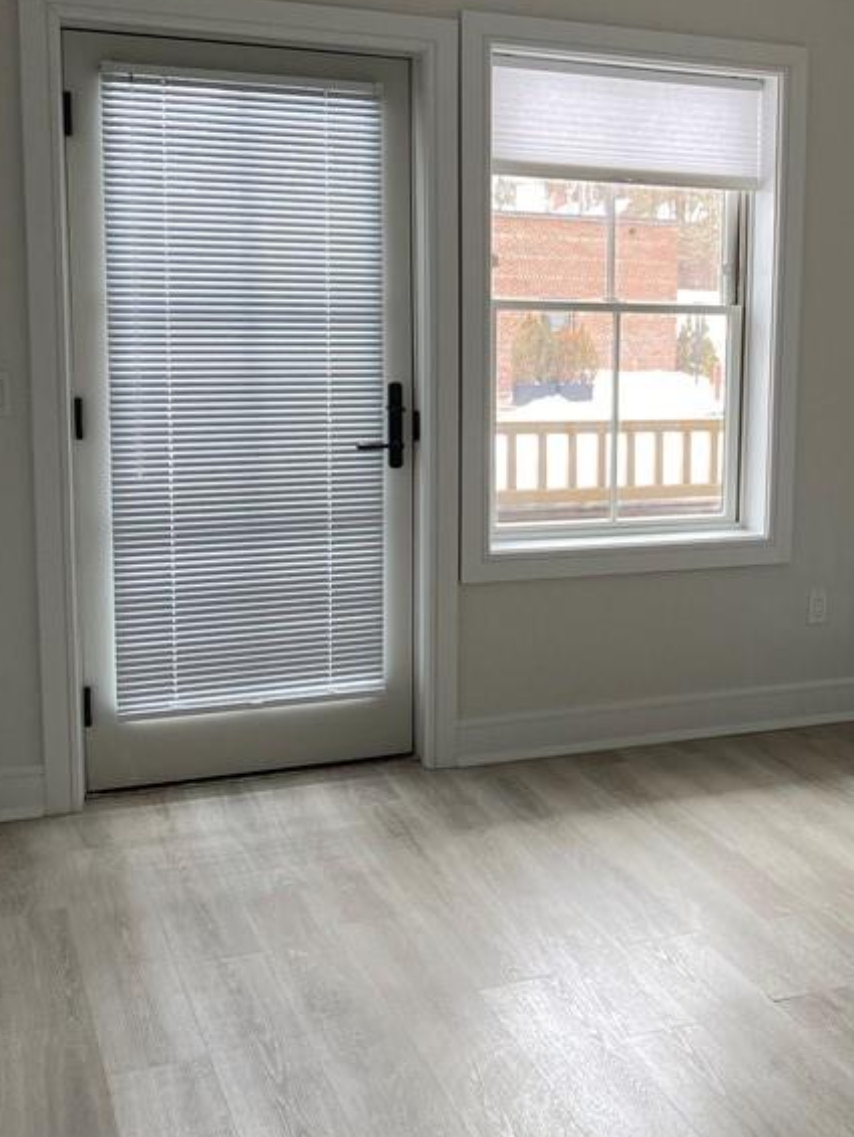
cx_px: 741
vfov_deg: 40.4
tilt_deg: -7.2
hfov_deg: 29.8
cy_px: 516
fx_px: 1545
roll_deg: -1.7
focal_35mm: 47
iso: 80
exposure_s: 1/120
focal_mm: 4.25
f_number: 1.8
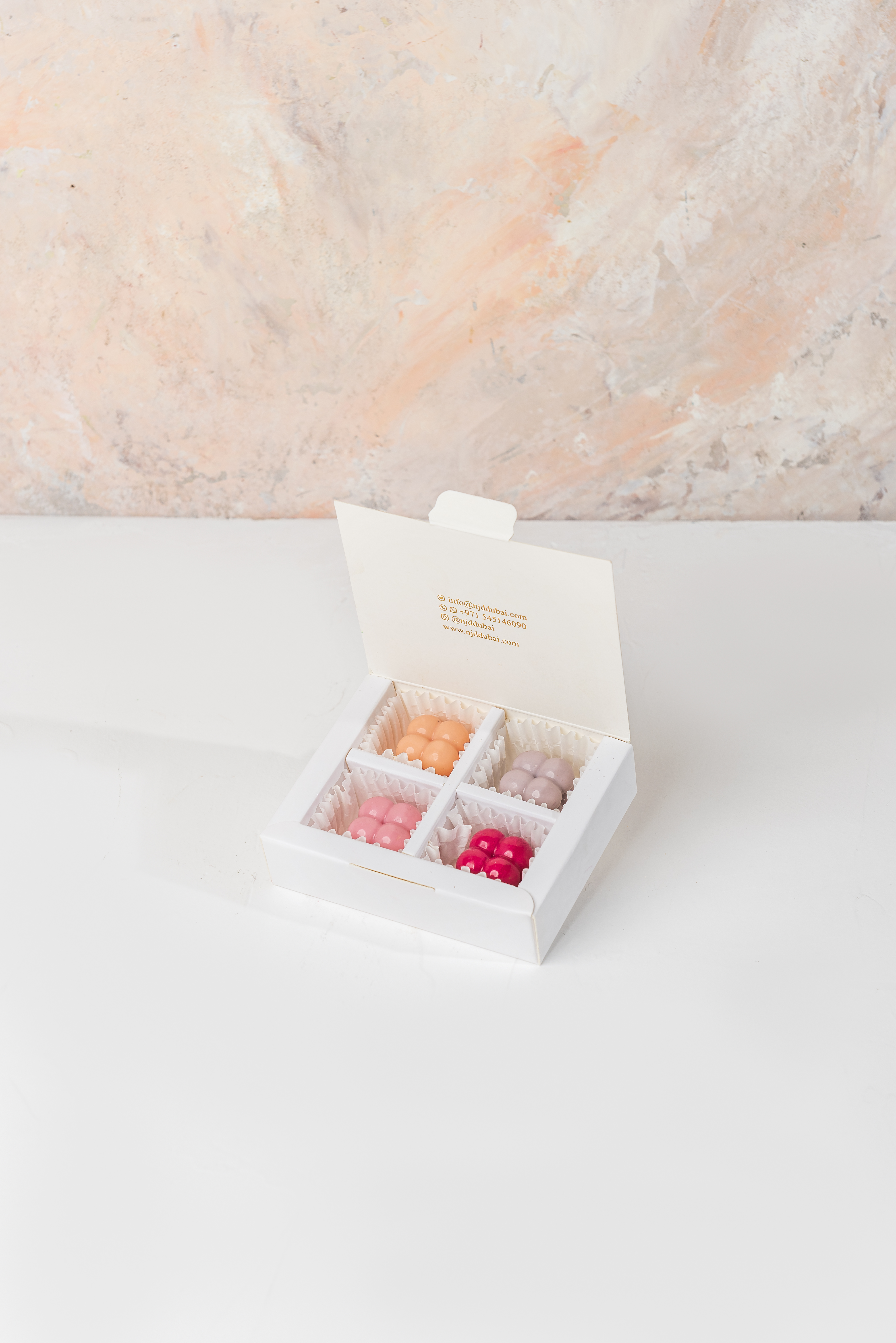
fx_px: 2611
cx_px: 448
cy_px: 672
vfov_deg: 28.8
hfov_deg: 19.5
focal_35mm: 70
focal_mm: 70
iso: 100
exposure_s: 1/125
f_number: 9
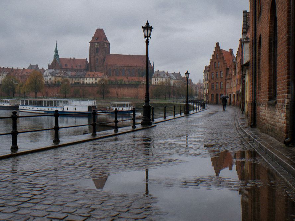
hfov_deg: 48.9
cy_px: 110
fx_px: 324
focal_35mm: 38
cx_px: 155
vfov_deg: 37.7
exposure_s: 1/200
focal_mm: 35
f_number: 9
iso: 320
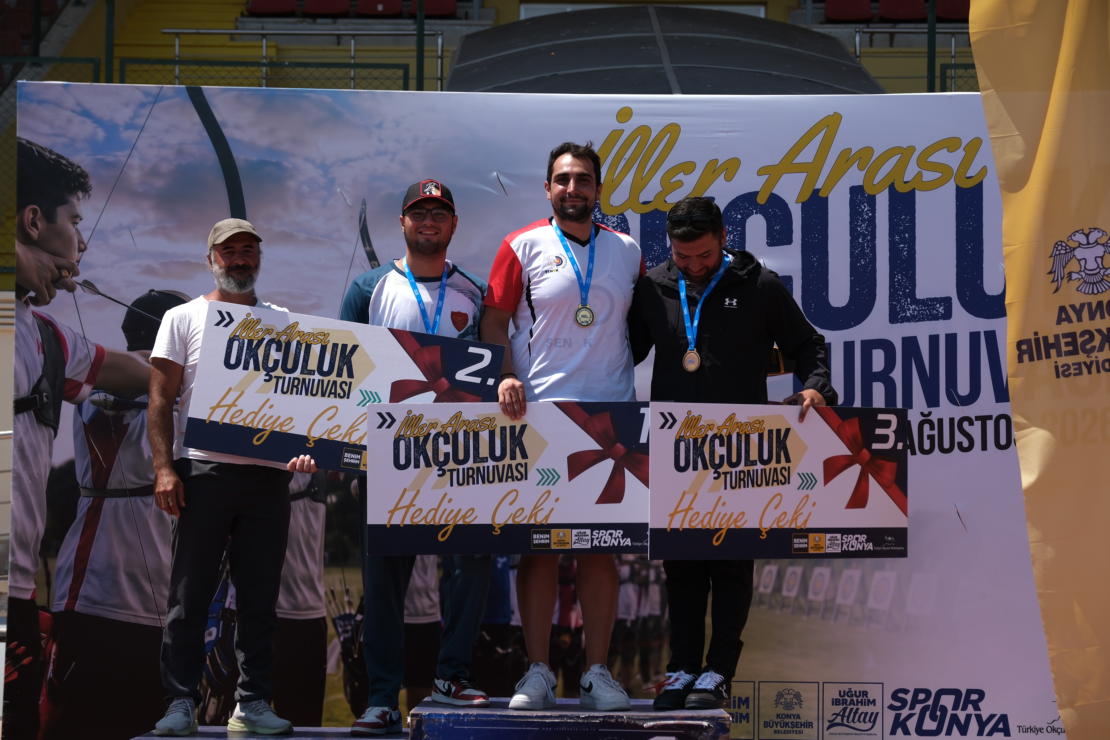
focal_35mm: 83
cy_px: 370
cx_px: 555
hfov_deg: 24.5
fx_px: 2559
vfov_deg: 16.5
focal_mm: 55
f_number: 4.5
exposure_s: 1/1000
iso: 125
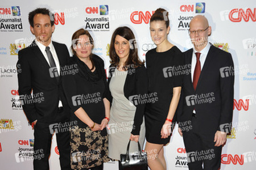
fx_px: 249
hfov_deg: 54.4
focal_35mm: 35
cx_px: 128
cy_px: 85
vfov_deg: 37.9
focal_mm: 35
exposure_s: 1/250
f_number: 6.3
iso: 640
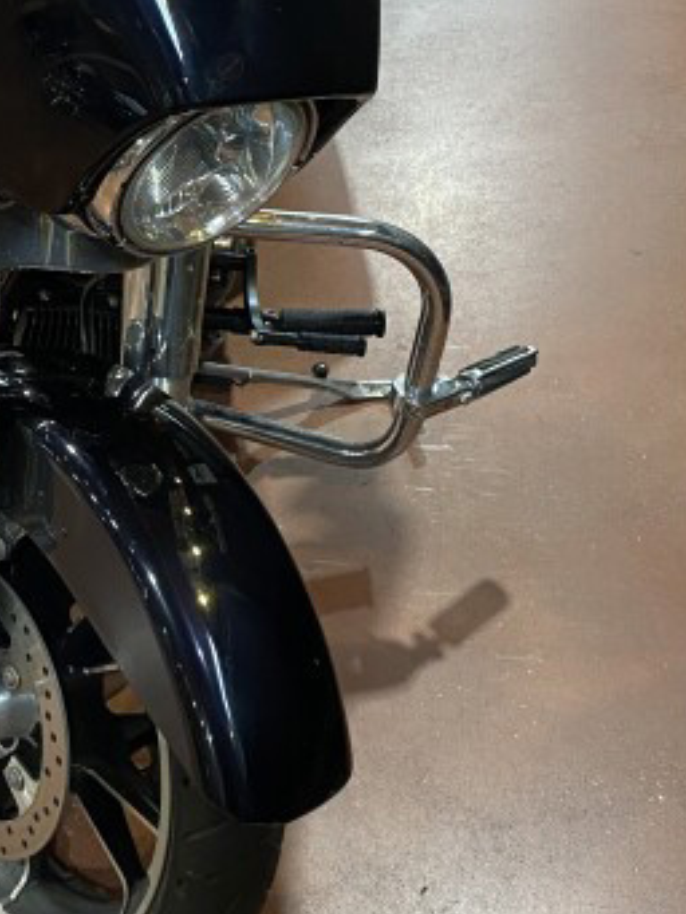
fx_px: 1611
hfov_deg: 23.4
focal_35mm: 61
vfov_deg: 31.4
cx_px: 56
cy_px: 292
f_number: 1.8
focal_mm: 4.25
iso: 200
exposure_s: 1/60
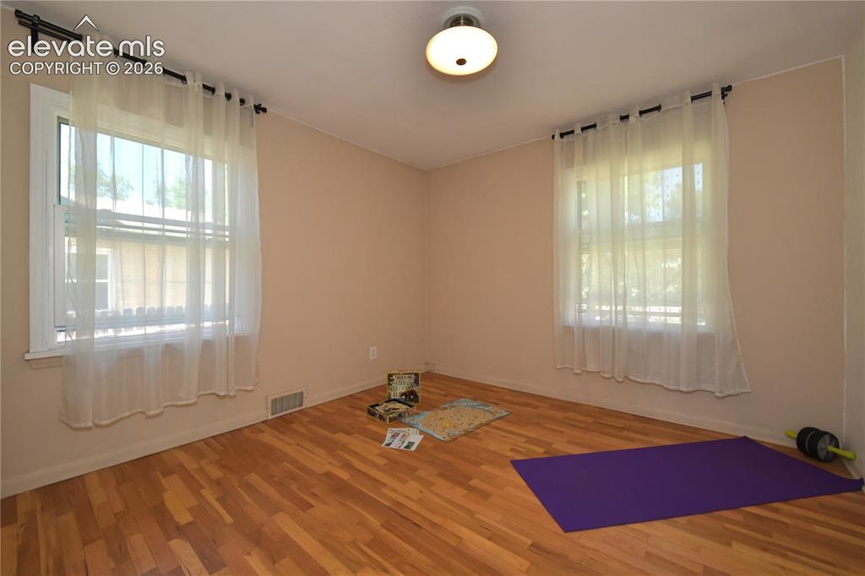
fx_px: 336
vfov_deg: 81.2
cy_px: 288
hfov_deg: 104.3
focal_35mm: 14
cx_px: 432
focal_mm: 14
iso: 1250
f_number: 7.1
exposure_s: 1/250
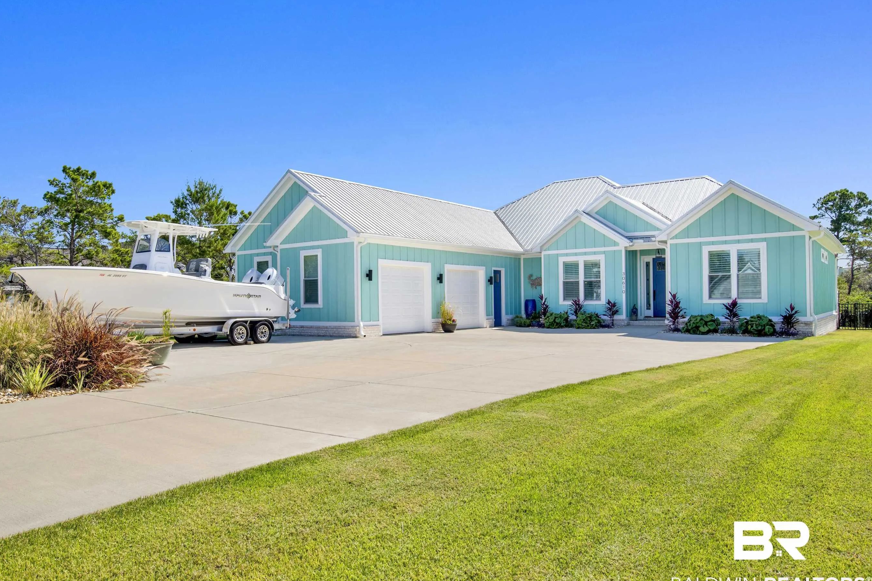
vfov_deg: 51.3
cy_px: 299
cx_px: 400
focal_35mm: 25
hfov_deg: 71.4
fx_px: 606
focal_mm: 22
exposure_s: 1/400
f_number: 11
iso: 200
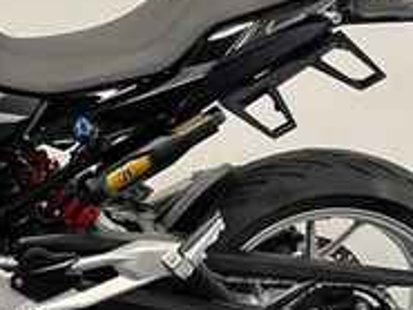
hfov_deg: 20.4
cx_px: -78
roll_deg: -0.3
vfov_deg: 16.4
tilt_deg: -12.9
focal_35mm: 90
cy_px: 127
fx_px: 1074
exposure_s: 1/50
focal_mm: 5.1
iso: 80
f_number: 1.6
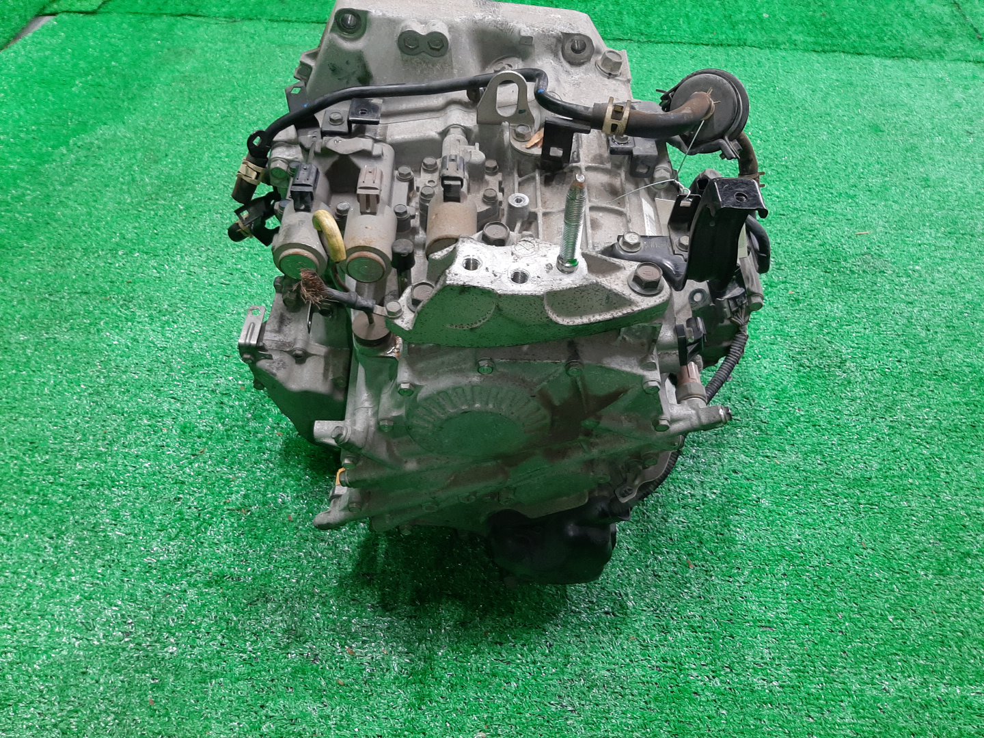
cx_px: 492
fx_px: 739
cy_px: 369
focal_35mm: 26
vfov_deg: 53.1
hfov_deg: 67.3
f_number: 1.7
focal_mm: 3.93
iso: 141
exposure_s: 1/50
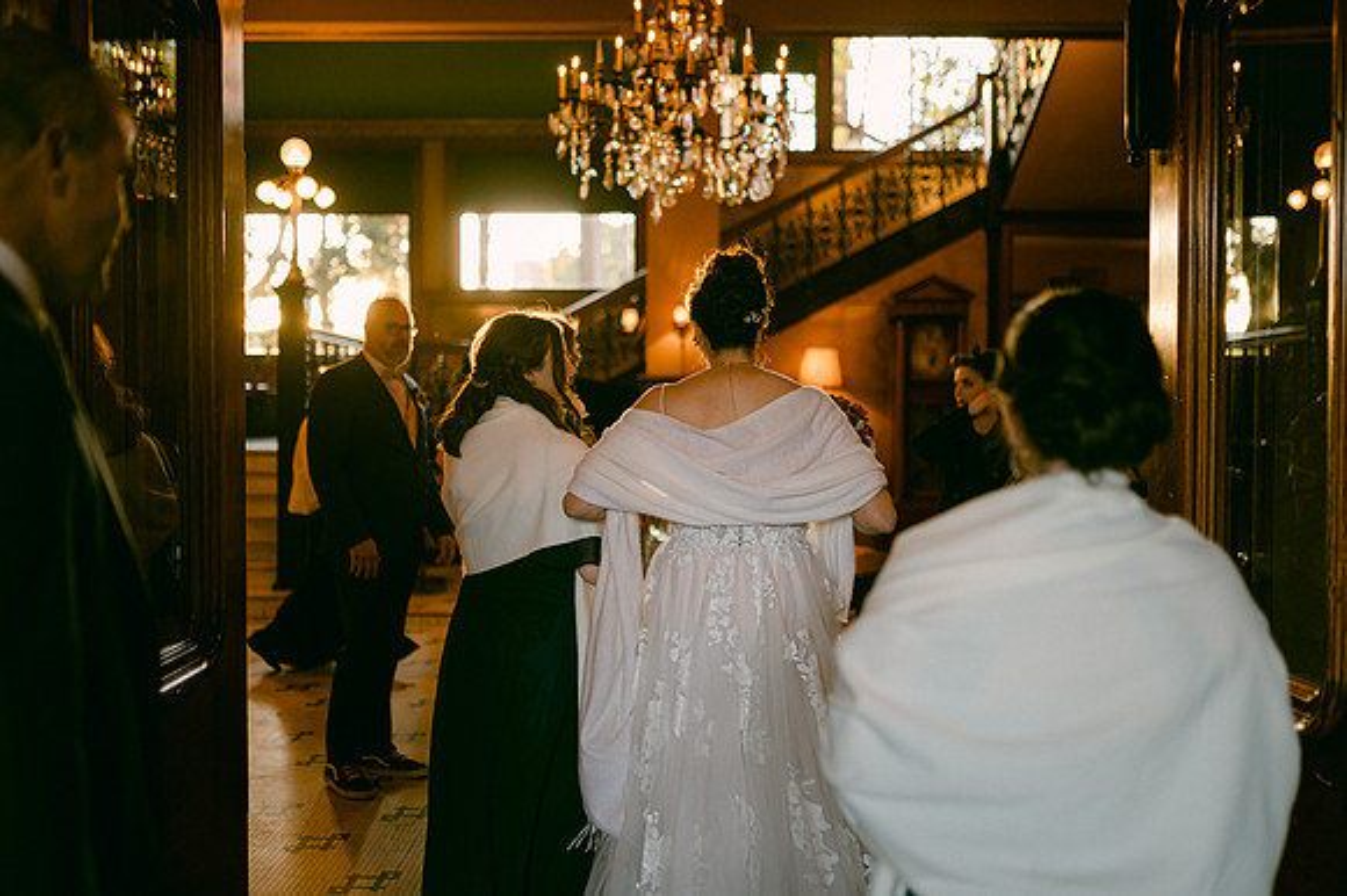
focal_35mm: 36
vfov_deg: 37.2
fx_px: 1331
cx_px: 674
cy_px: 448
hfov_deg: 53.7
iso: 1000
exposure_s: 1/320
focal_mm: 35
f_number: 1.4
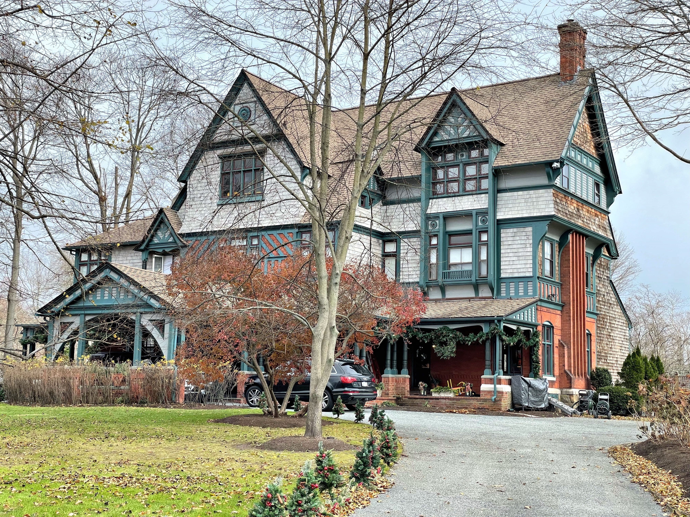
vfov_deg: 28.0
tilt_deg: +8.0
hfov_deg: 36.8
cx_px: 345
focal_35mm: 52
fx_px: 1037
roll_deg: -1.3
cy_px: 258
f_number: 2
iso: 25
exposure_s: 1/639
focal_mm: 6
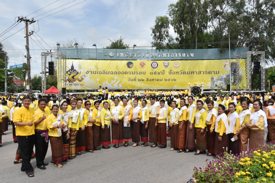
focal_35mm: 27
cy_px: 92
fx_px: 206
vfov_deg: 47.9
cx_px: 138
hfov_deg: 67.4
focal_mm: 18
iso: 800
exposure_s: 1/1000
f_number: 16
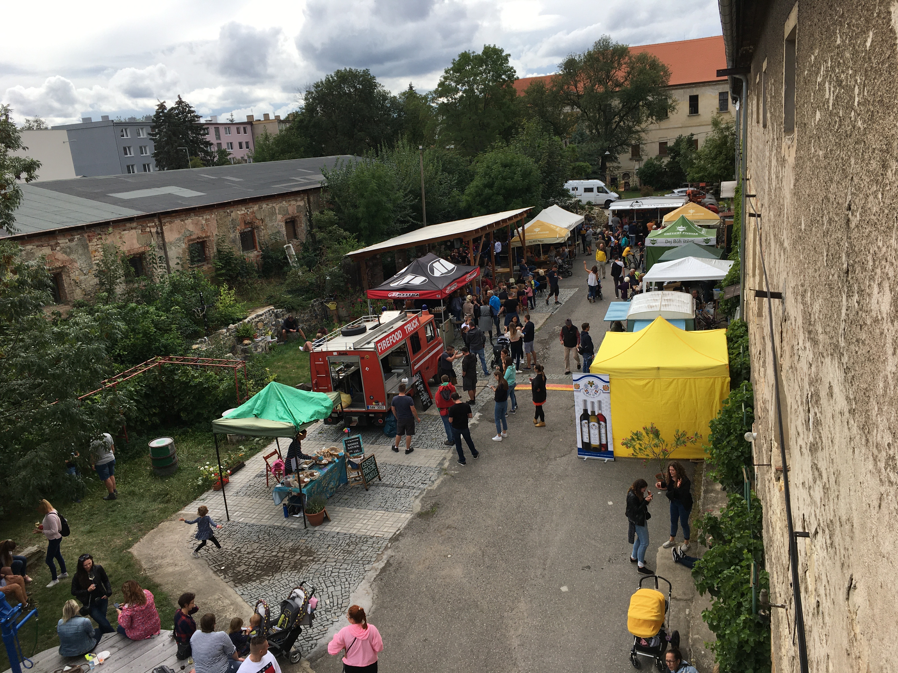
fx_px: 752
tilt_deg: -14.2
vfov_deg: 48.2
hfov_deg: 61.7
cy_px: 336
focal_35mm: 29
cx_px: 449
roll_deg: +5.4
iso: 25
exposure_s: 1/1012
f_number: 2.2
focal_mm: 4.15
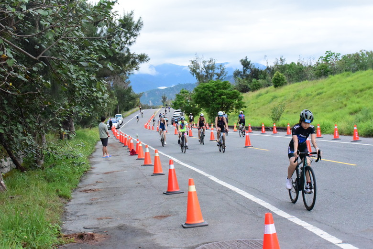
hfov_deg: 28.8
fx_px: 726
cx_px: 186
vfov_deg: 19.5
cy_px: 124
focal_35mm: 70
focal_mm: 70
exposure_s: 1/2000
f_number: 11
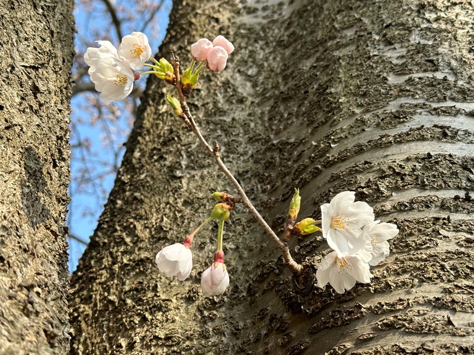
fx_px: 657
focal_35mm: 48
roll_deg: +2.6
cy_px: 178
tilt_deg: +42.3
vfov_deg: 30.3
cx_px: 237
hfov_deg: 39.7
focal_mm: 6.86
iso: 64
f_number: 1.78
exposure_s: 1/1157
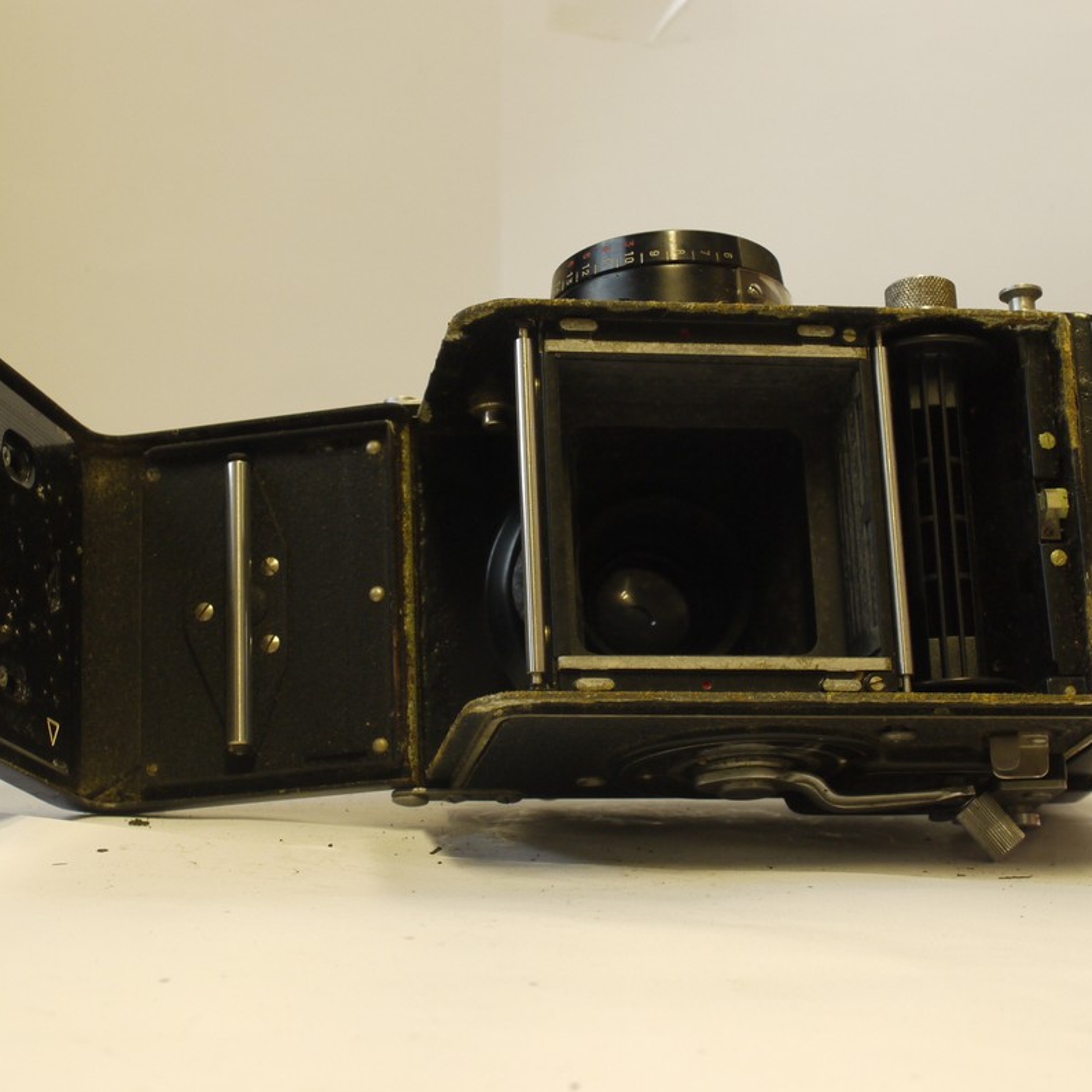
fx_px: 2855
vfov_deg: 21.6
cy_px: 505
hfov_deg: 21.6
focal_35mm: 80
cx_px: 482
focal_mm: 30
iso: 400
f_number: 7.1
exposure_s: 1/20
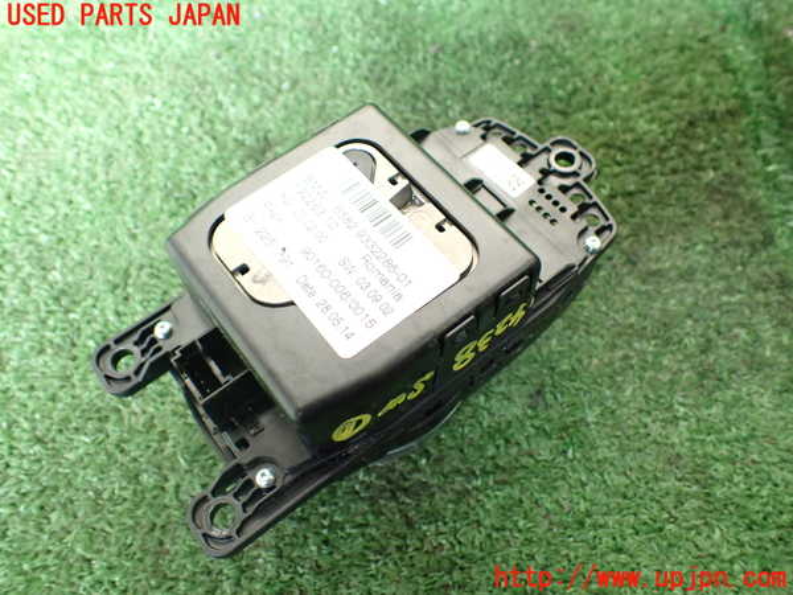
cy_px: 298
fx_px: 687
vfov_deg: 46.8
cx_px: 396
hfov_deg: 60.0
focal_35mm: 30
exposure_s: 1/125
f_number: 2.3
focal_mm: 5.4
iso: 640
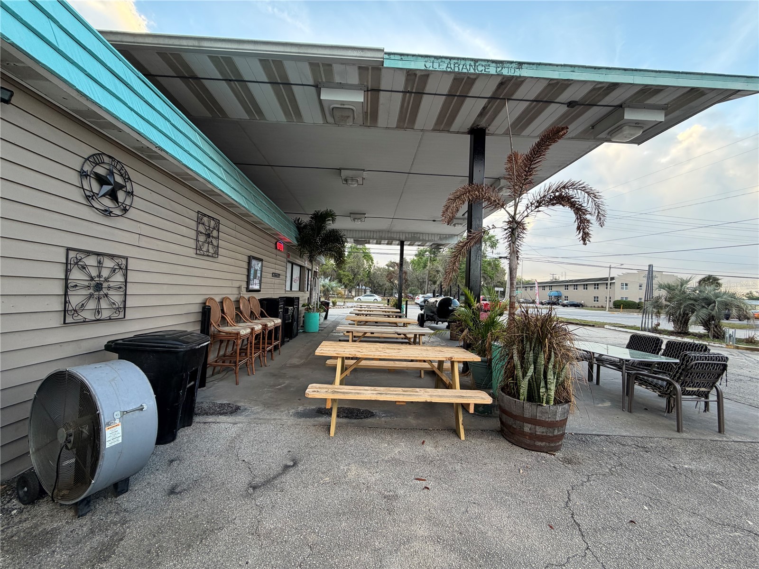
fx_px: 307
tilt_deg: +1.9
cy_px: 284
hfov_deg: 102.1
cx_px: 380
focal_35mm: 14
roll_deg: -3.4
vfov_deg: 85.7
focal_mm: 2.22
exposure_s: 1/121
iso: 100
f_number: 2.2
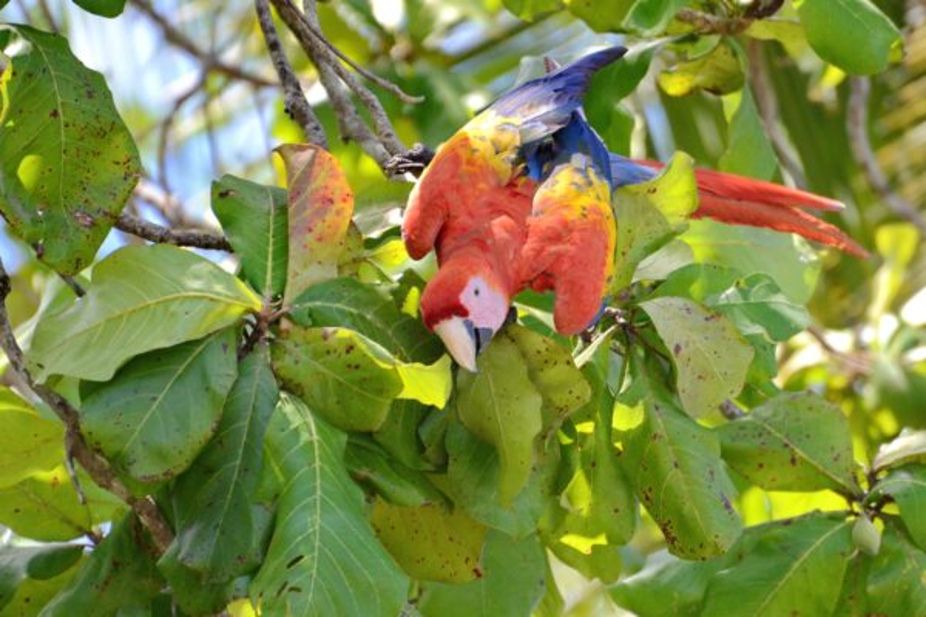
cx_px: 463
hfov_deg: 4.6
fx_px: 11574
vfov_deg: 3.1
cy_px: 308
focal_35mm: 450
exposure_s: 1/1000
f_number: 5.6
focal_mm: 300
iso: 800
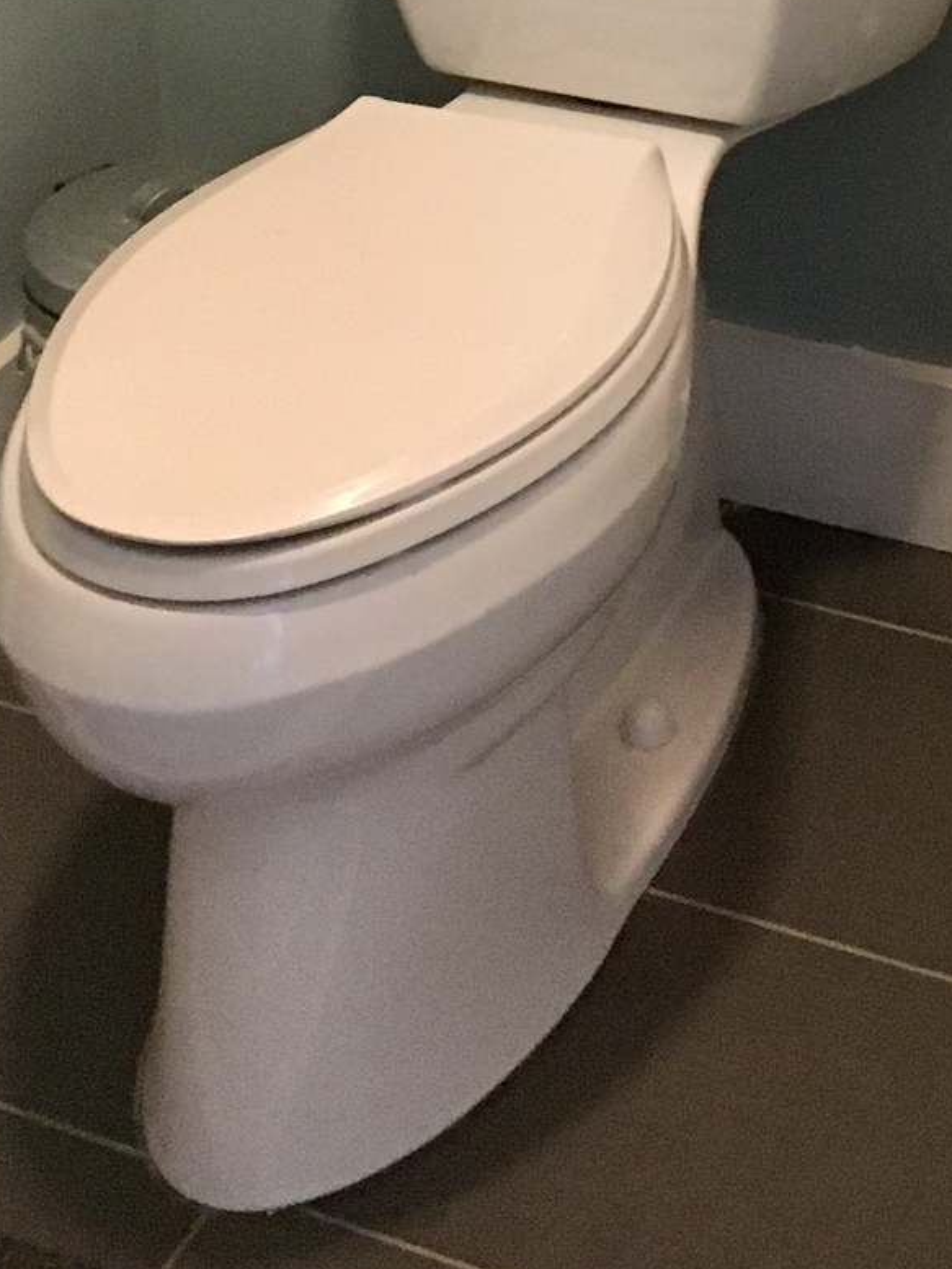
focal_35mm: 86
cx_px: 893
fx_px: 3153
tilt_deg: -14.6
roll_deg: -0.5
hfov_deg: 16.9
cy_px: -598
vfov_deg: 19.9
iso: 200
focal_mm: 4.15
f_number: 2.2
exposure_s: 1/20
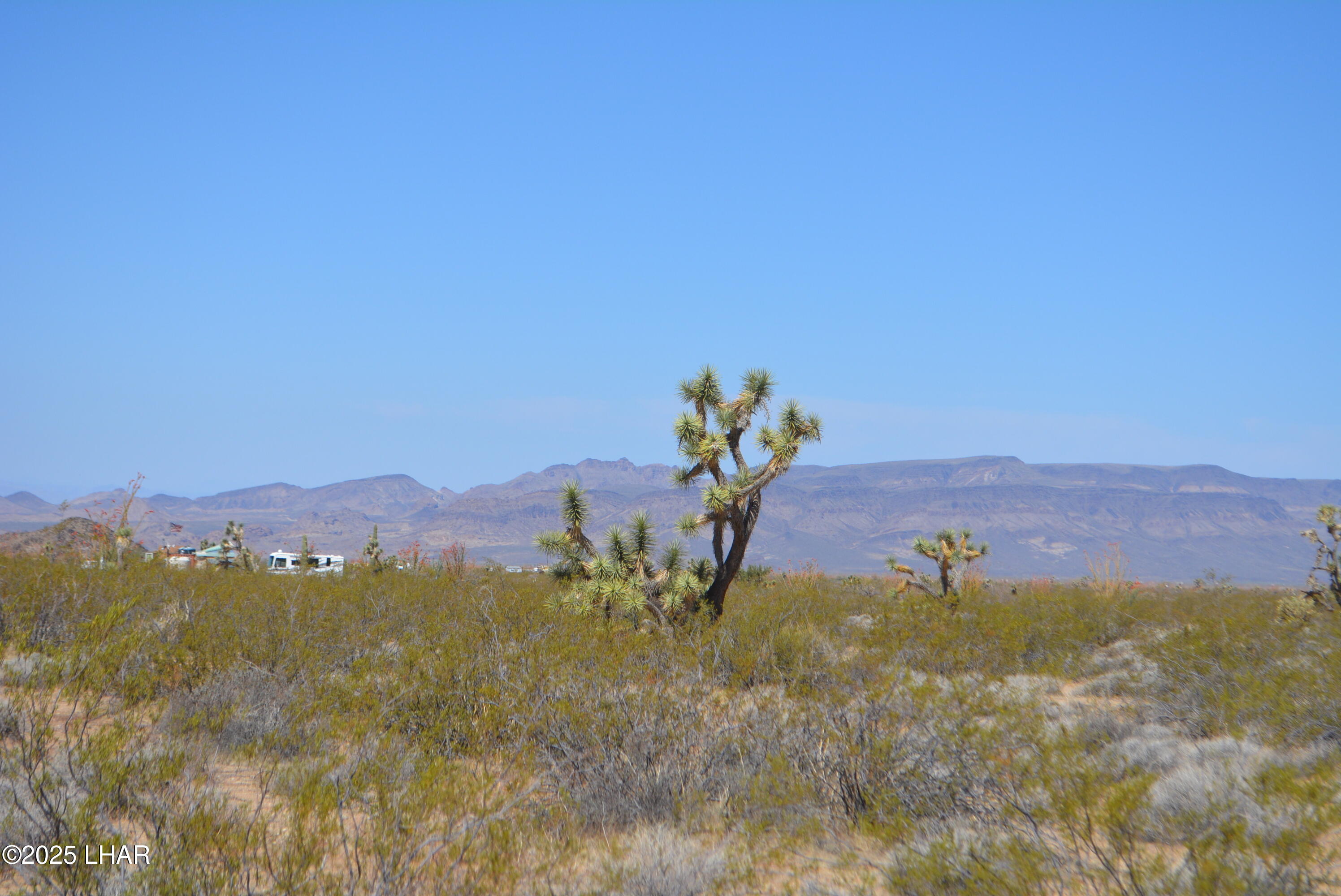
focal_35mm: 82
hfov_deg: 24.6
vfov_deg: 16.6
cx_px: 670
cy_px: 448
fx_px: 3075
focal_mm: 55
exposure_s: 1/2000
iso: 400
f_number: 7.1
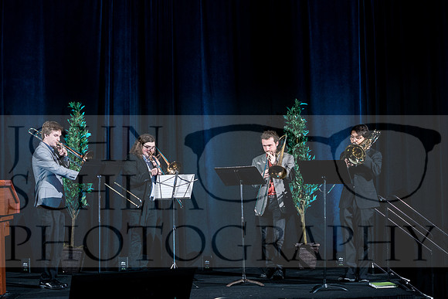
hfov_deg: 28.8
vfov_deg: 19.5
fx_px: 871
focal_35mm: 70
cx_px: 224
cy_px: 150
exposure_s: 1/100
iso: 3200
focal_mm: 70
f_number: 3.5
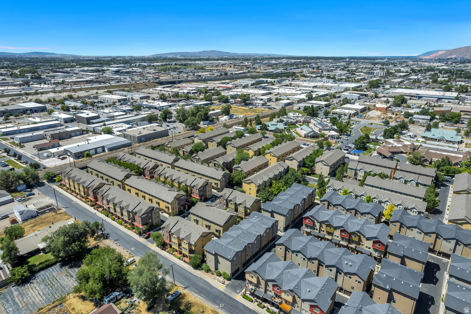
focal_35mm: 22
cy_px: 157
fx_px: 288
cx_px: 236
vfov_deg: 57.2
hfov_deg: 78.6
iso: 120
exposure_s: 1/2500
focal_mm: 8.38
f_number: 2.8
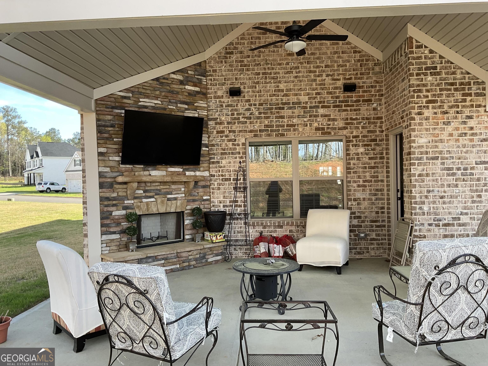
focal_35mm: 29
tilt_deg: +0.8
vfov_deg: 48.2
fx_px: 409
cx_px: 244
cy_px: 183
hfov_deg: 61.7
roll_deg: +0.9
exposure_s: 1/164
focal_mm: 3
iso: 16
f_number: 1.8
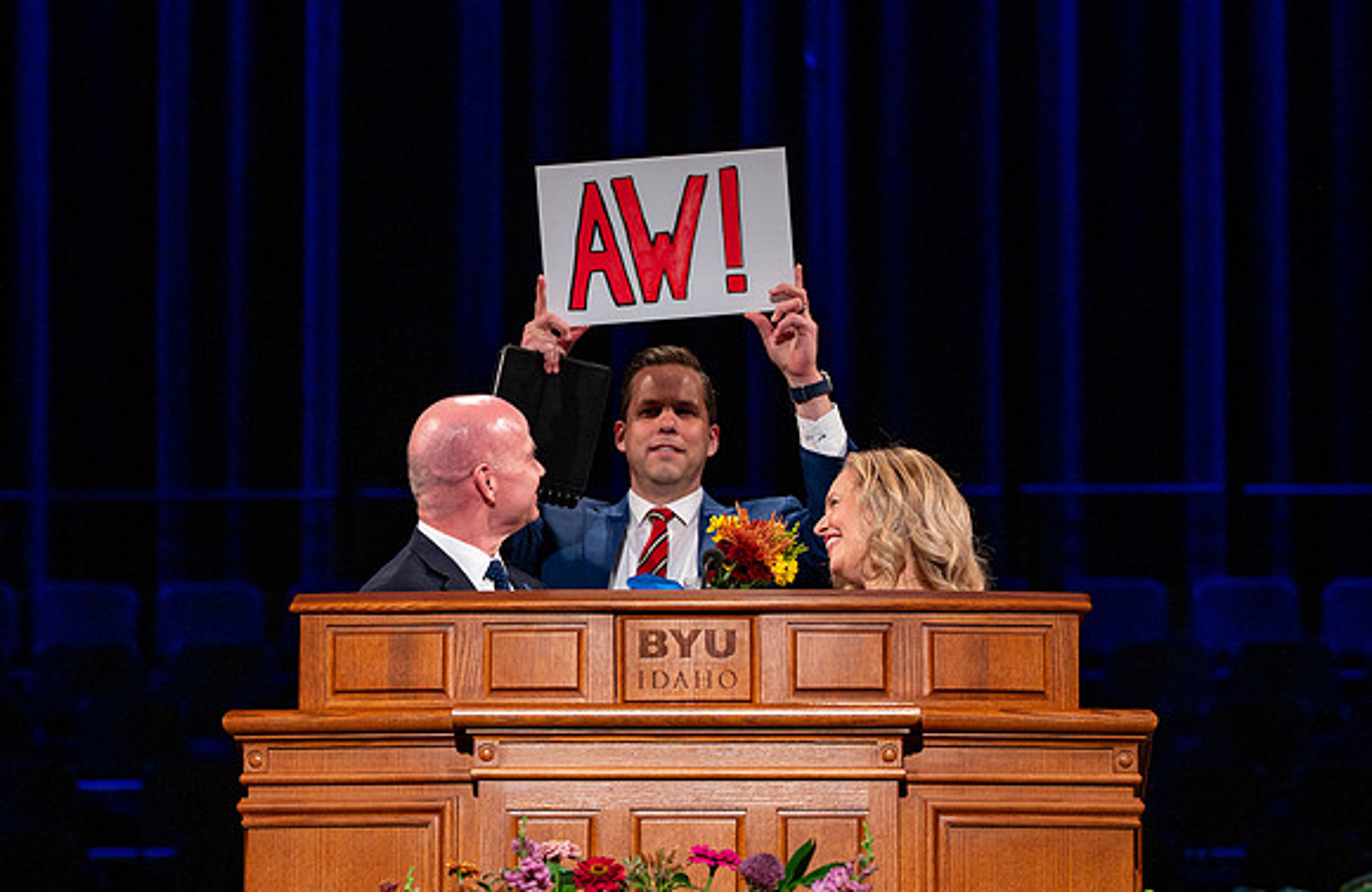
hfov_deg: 10.2
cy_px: 493
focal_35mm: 203
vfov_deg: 6.6
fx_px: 7682
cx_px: 519
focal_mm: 160
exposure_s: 1/160
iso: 800
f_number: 5
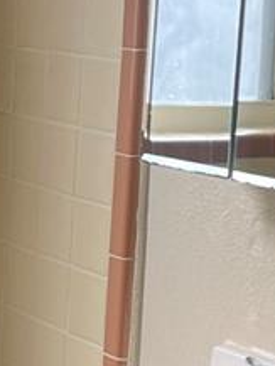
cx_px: -20
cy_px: 302
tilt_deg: -11.3
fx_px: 1524
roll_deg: -2.3
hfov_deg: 10.2
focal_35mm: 144
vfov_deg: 13.6
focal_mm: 5.1
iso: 50
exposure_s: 1/404
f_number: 1.6
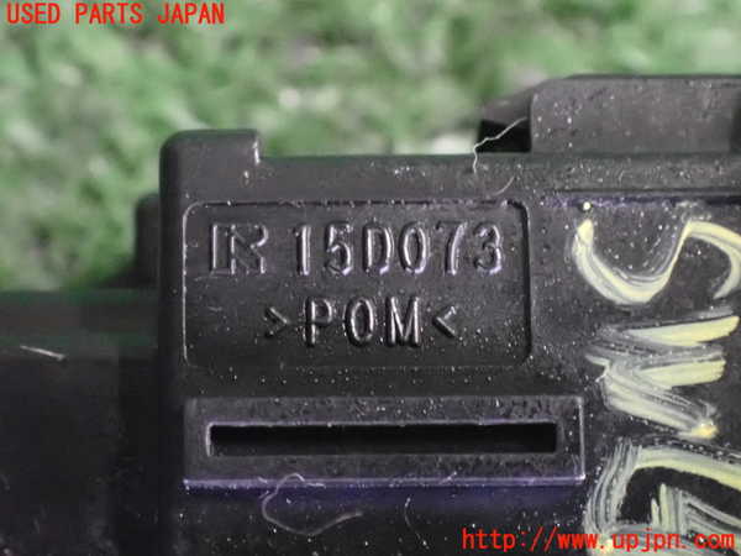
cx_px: 370
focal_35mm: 100
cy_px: 278
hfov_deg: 19.6
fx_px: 2141
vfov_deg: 14.8
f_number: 4.9
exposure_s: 1/25
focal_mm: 18
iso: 6400
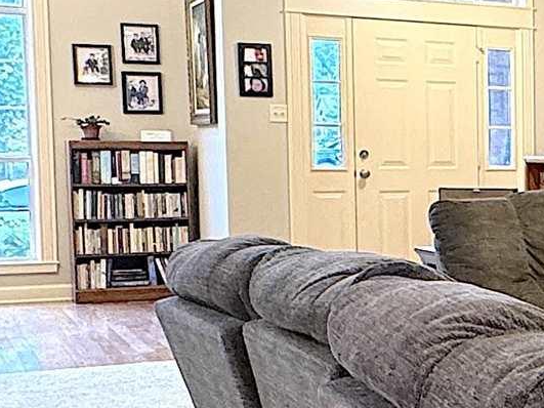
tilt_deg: -5.3
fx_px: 1273
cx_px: 866
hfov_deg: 20.0
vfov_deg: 18.2
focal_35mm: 81
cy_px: 260
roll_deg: -1.0
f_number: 2.2
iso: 320
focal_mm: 2.22
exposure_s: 1/60
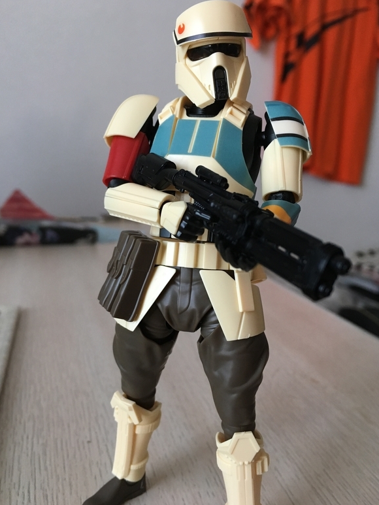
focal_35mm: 30
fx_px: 438
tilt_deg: -11.1
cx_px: 194
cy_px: 252
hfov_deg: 46.8
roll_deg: -3.0
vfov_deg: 60.0
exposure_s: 1/30
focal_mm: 4.15
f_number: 2.2
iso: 125
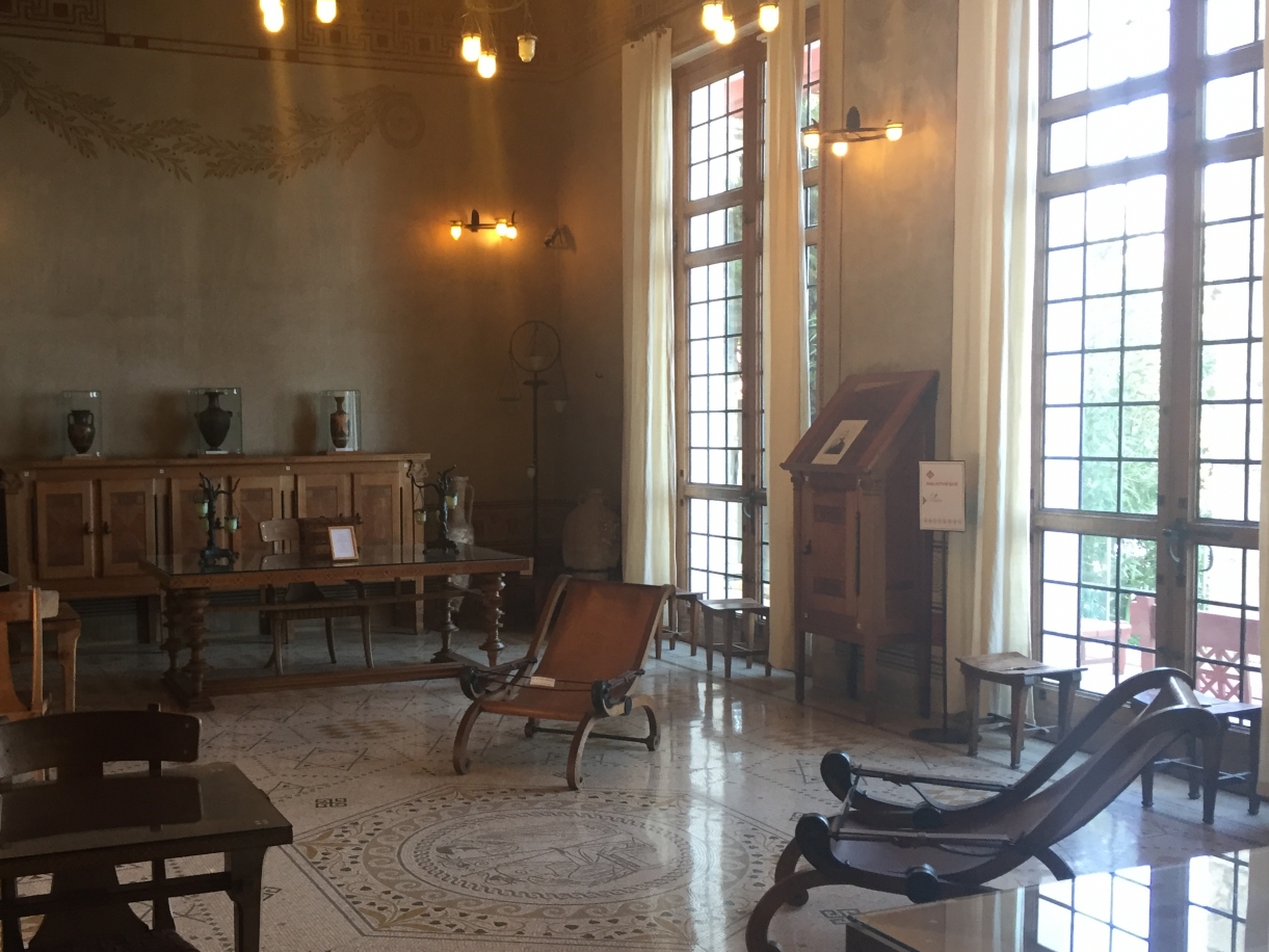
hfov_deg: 48.3
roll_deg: +0.2
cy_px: 517
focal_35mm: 38
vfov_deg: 37.7
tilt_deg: -3.9
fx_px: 1393
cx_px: 445
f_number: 2.2
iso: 50
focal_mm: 4.15
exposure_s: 1/33
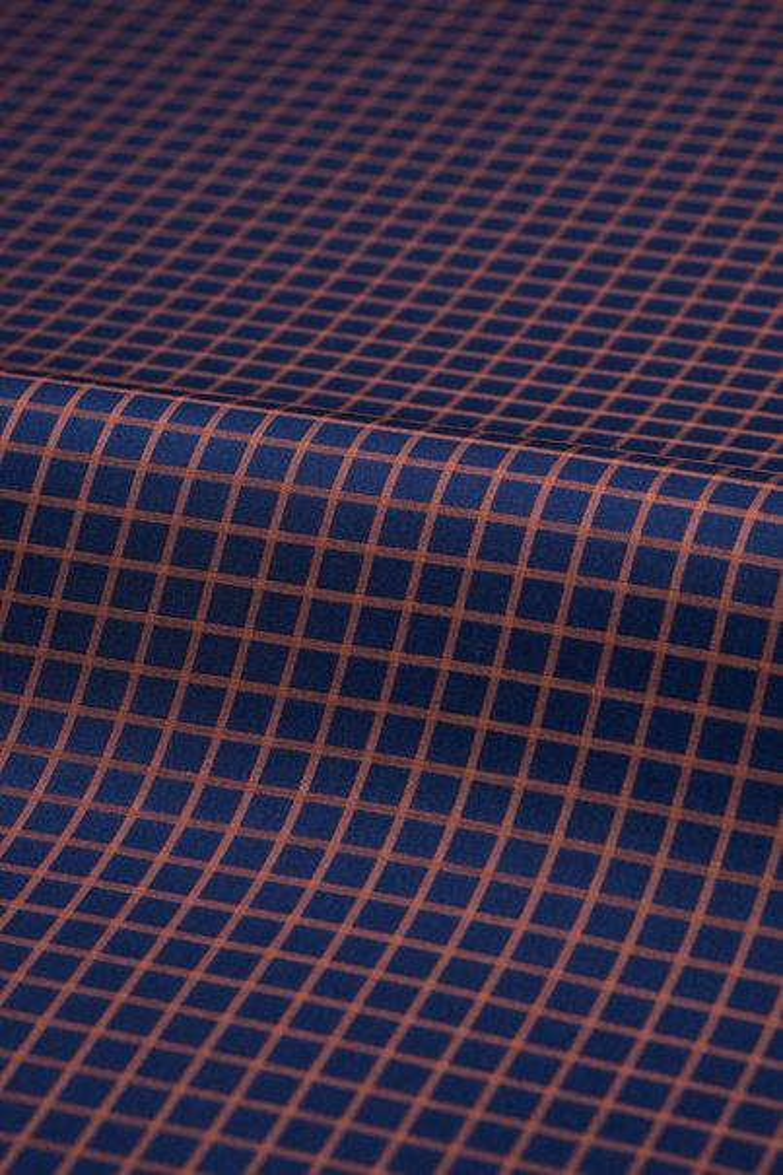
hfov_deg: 16.1
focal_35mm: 85
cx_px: 392
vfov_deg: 23.9
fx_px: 2774
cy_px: 588
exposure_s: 1/160
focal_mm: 85
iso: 100
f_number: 8
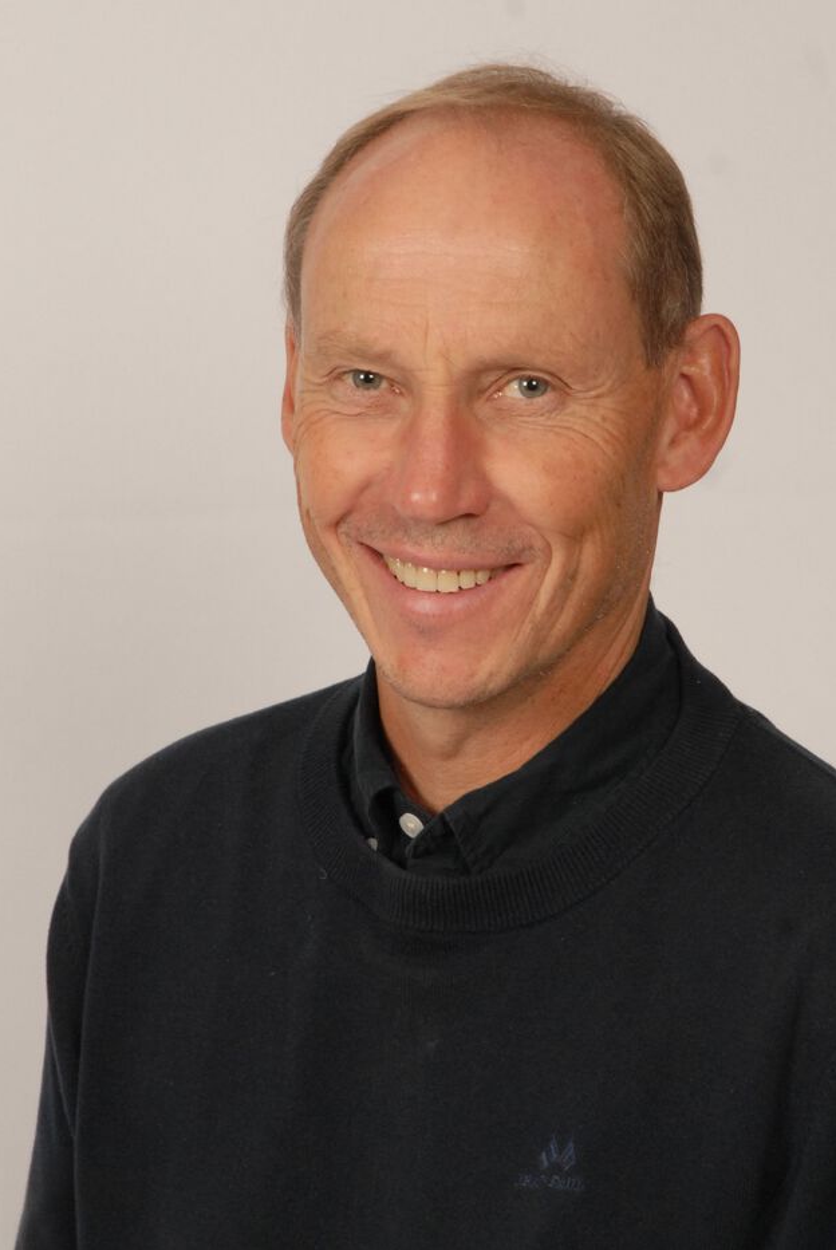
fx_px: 3684
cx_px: 415
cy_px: 620
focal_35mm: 106
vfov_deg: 19.3
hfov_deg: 12.9
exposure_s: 1/100
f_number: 10
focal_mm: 70
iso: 500
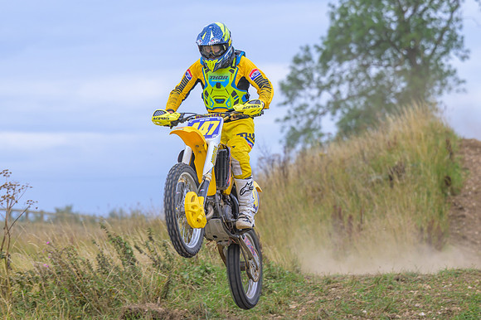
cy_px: 193
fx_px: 3064
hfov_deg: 9.0
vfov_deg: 6.0
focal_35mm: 229
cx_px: 160
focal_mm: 115
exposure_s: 1/400
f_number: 3.5
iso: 64
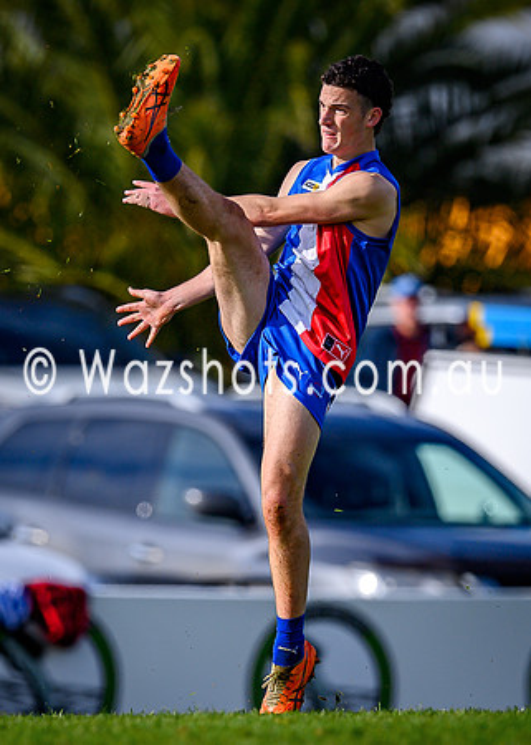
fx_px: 23082
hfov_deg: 1.3
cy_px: 438
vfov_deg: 1.8
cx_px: 177
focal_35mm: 1092
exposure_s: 1/1600
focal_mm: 500
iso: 125
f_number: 4
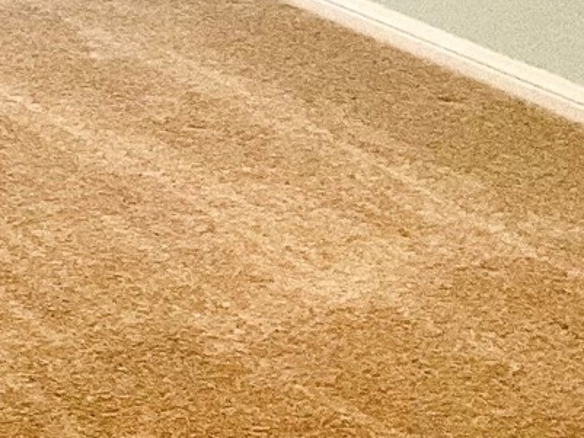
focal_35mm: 148
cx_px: -746
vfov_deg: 9.1
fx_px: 2498
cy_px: -591
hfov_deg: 11.4
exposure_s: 1/60
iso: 160
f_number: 1.8
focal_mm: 3
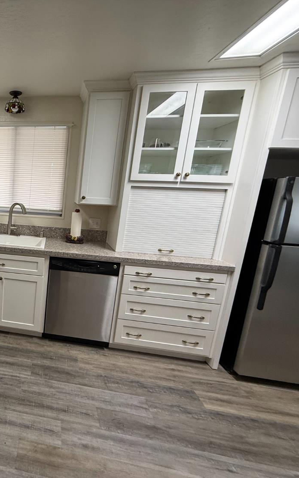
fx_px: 261
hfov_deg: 49.2
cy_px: 239
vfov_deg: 85.1
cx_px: 3
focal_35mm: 20
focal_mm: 2.22
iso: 200
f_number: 2.2
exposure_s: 1/60
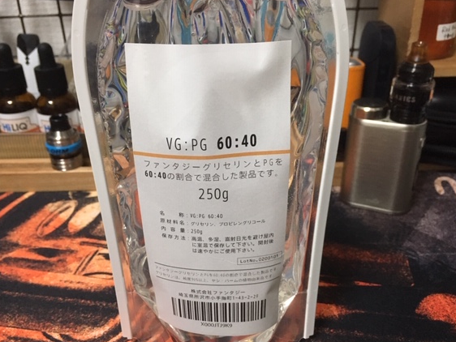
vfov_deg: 43.0
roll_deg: +0.1
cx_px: 221
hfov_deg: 55.3
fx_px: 435
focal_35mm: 33
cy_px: 179
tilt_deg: -29.6
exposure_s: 1/30
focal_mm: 4.15
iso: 160
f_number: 2.2
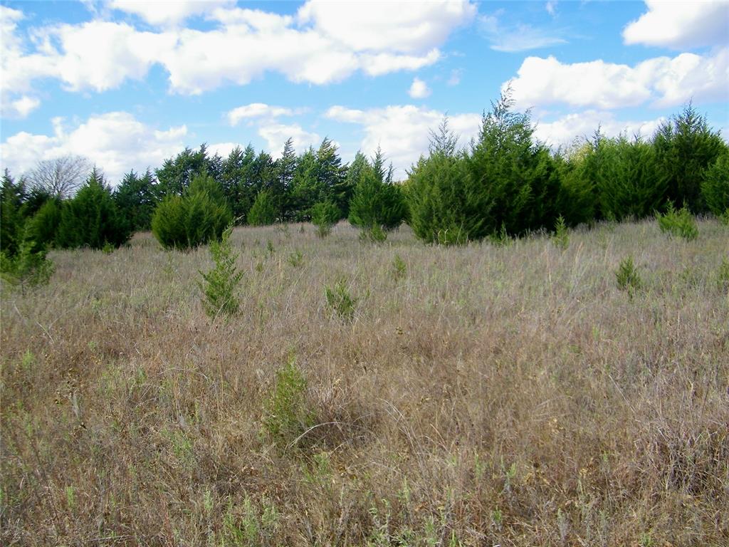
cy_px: 274
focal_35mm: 28
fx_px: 590
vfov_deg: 49.7
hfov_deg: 63.4
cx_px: 364
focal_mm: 5
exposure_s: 1/160
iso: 80
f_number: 7
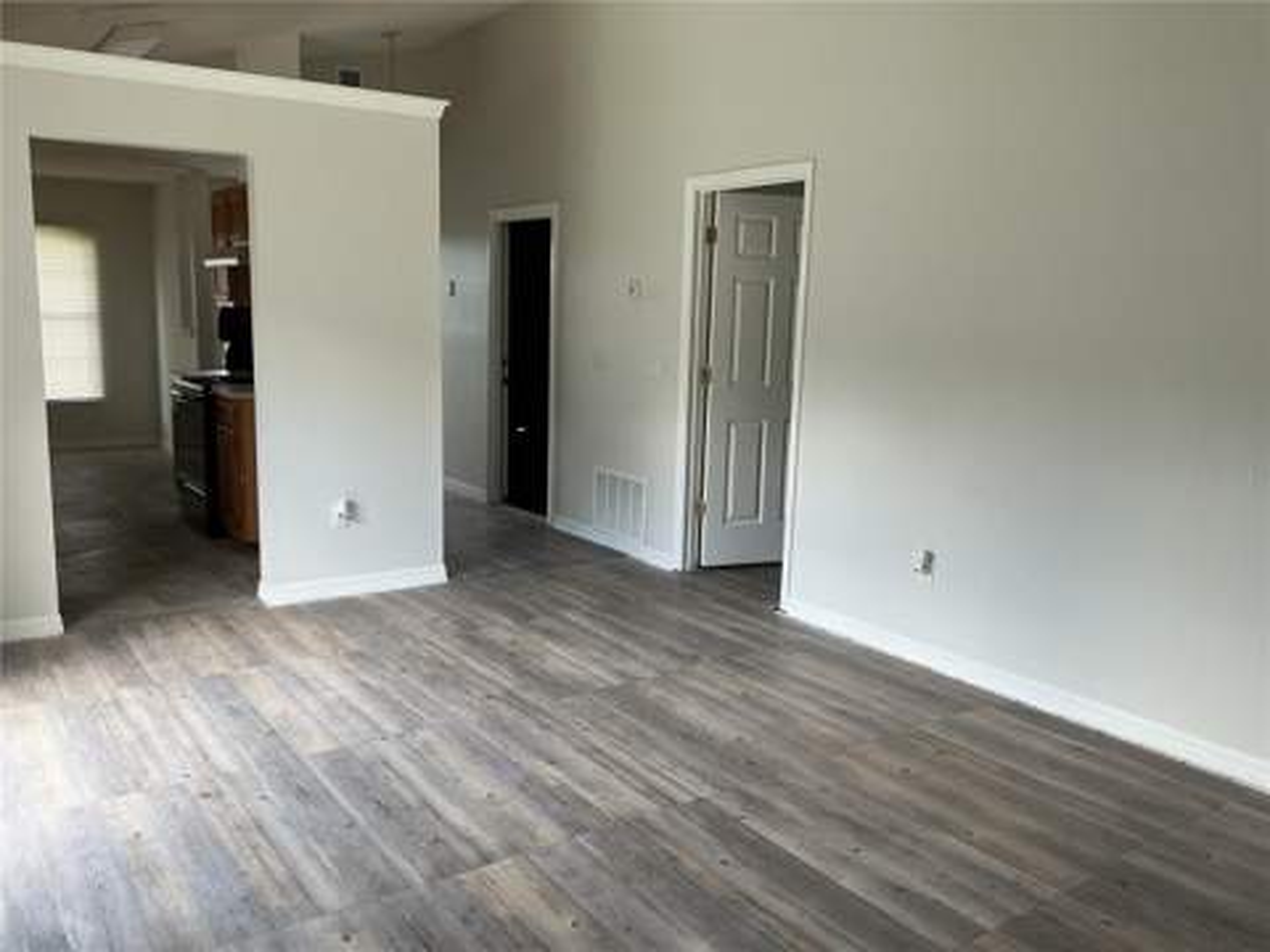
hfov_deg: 61.7
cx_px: 635
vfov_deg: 48.2
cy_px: 476
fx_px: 1064
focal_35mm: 29
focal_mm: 3
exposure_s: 1/120
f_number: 1.8
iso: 64
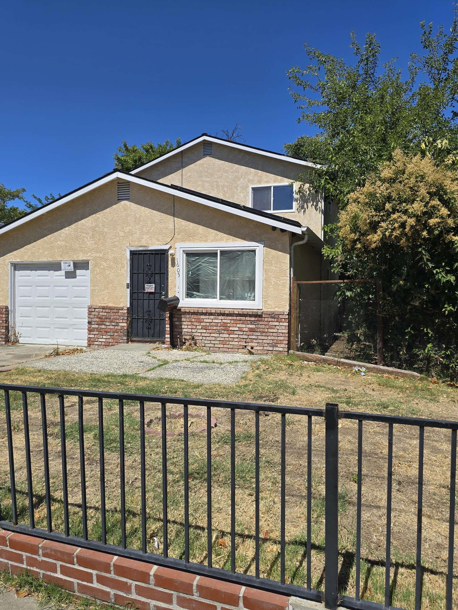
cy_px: 302
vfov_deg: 71.6
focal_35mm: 24
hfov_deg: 56.8
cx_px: 228
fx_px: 423
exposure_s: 1/1202
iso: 12
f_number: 1.7
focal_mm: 6.3
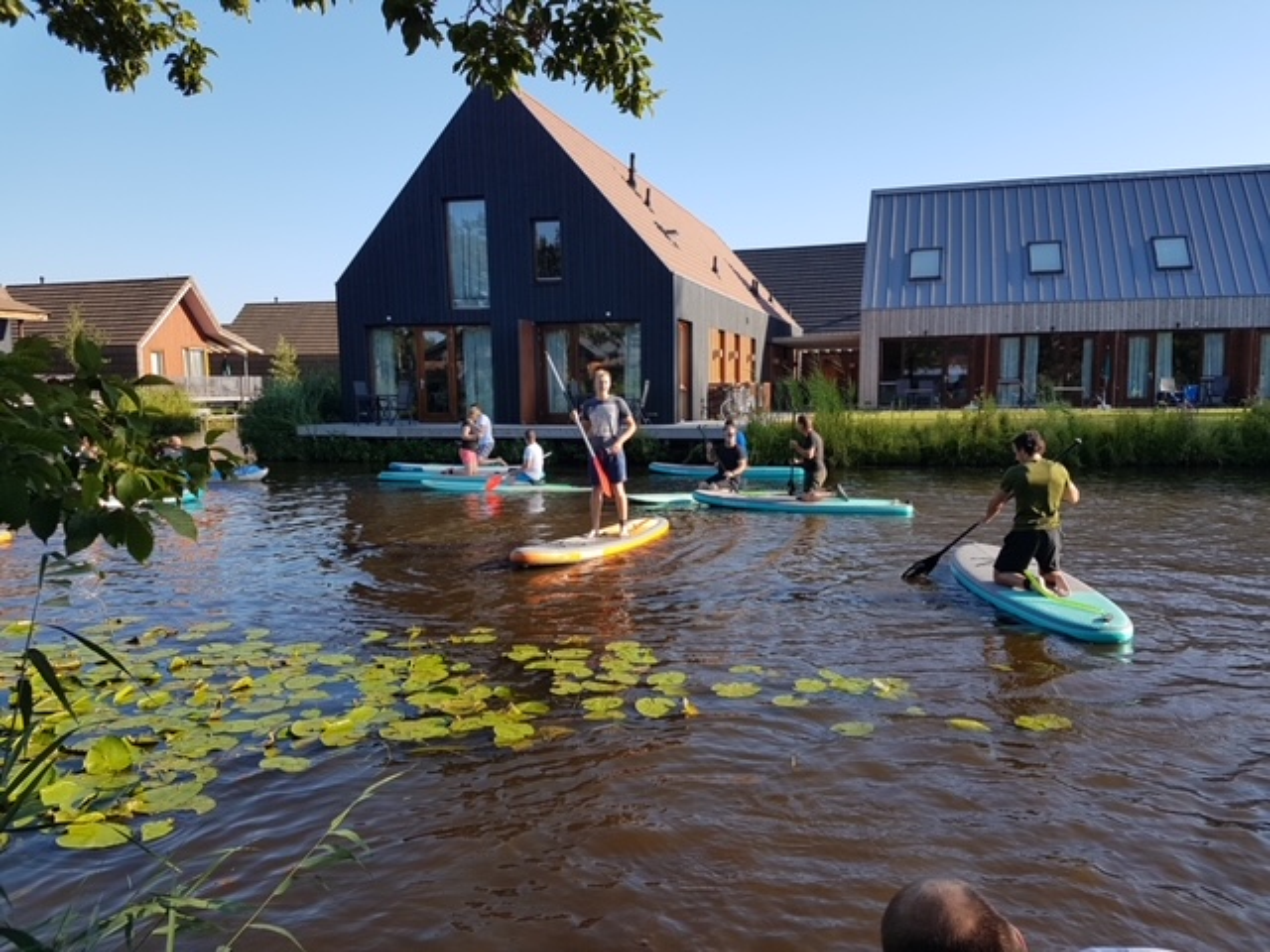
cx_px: 635
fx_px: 954
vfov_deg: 53.1
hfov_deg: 67.3
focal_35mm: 26
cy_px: 476
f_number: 1.7
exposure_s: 1/1056
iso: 40
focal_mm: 4.2
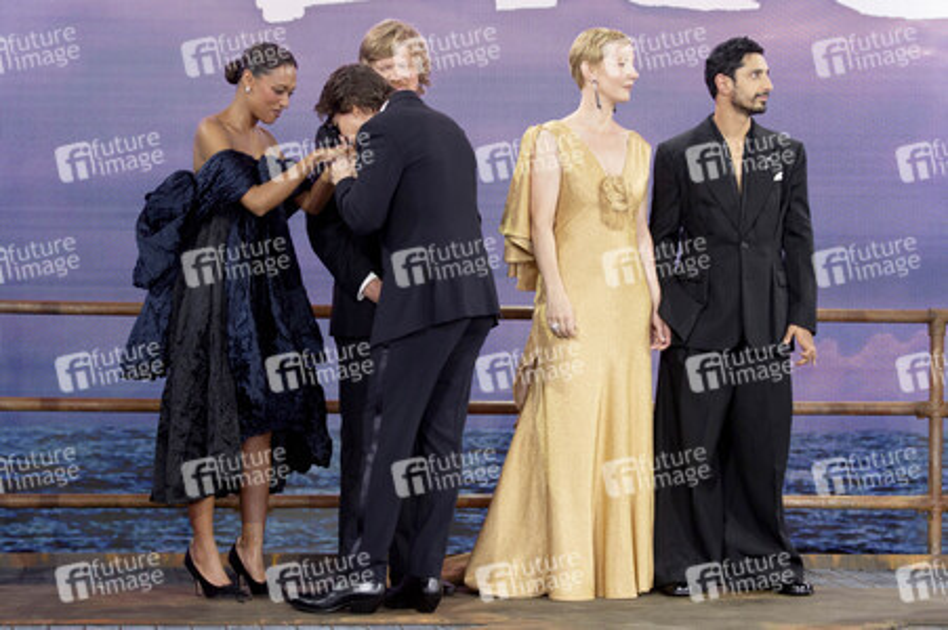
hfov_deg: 19.4
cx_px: 436
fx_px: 2775
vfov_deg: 13.0
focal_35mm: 105
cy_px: 305
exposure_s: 1/250
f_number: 8
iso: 1600
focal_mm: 95
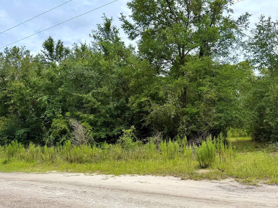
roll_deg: +2.7
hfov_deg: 63.3
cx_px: 152
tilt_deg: +8.8
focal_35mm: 28
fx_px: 225
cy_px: 99
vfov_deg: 49.7
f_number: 1.78
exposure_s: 1/3584
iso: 80
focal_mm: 6.76
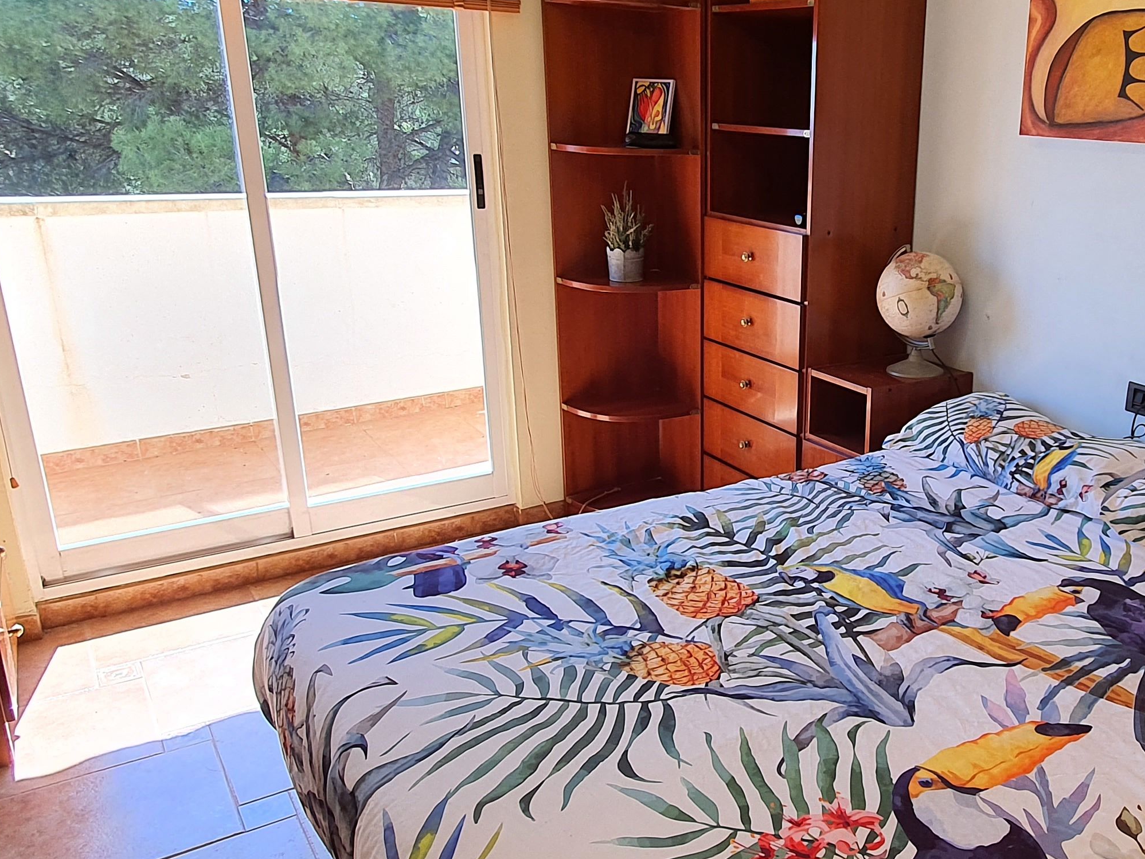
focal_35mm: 30
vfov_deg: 46.8
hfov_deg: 56.8
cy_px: 439
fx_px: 992
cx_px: 865
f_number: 2.2
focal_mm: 1.8
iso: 50
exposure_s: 1/100
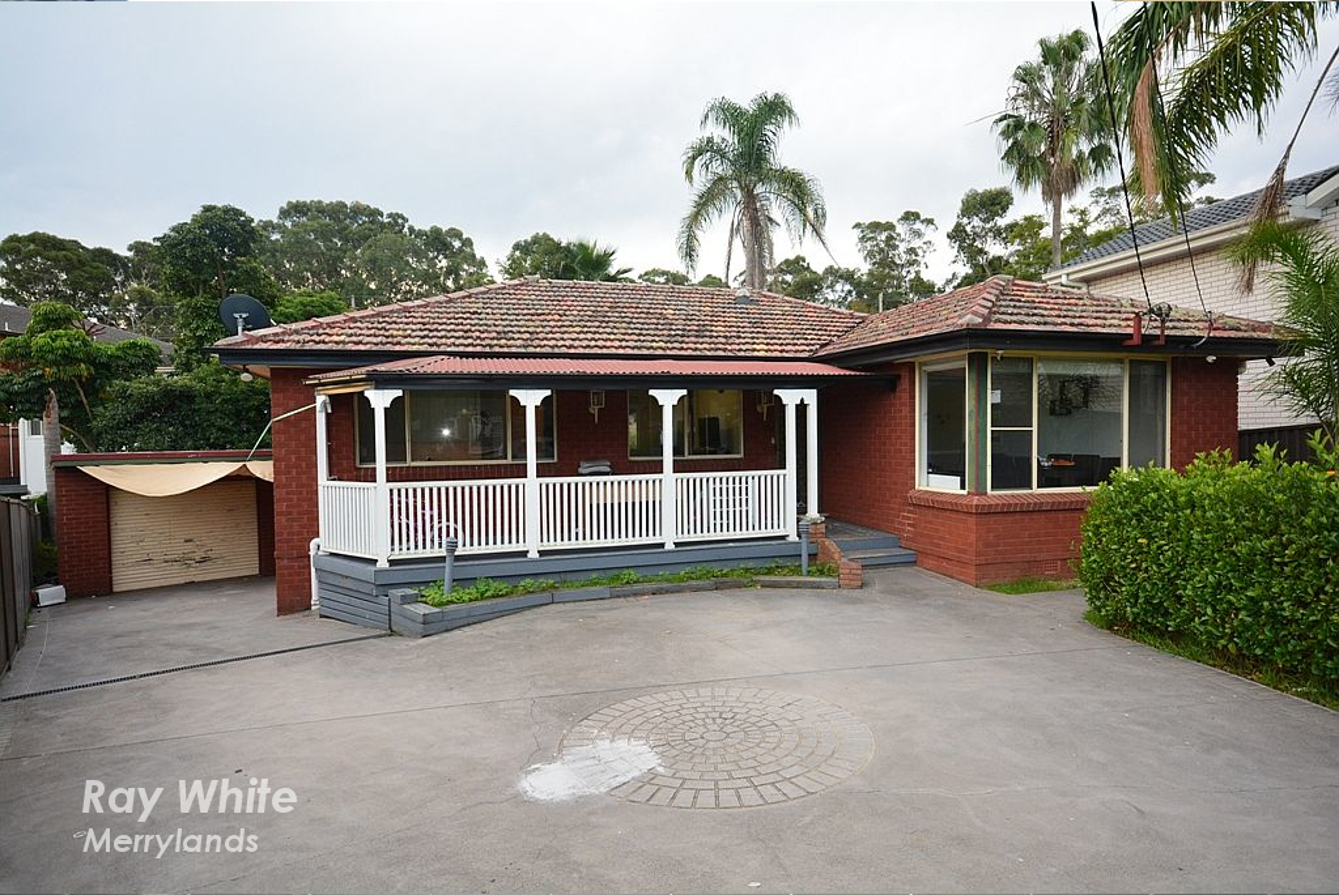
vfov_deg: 77.5
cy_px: 448
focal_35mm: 15
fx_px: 558
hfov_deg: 100.3
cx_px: 670
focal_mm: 10
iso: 220
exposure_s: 1/60
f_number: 4
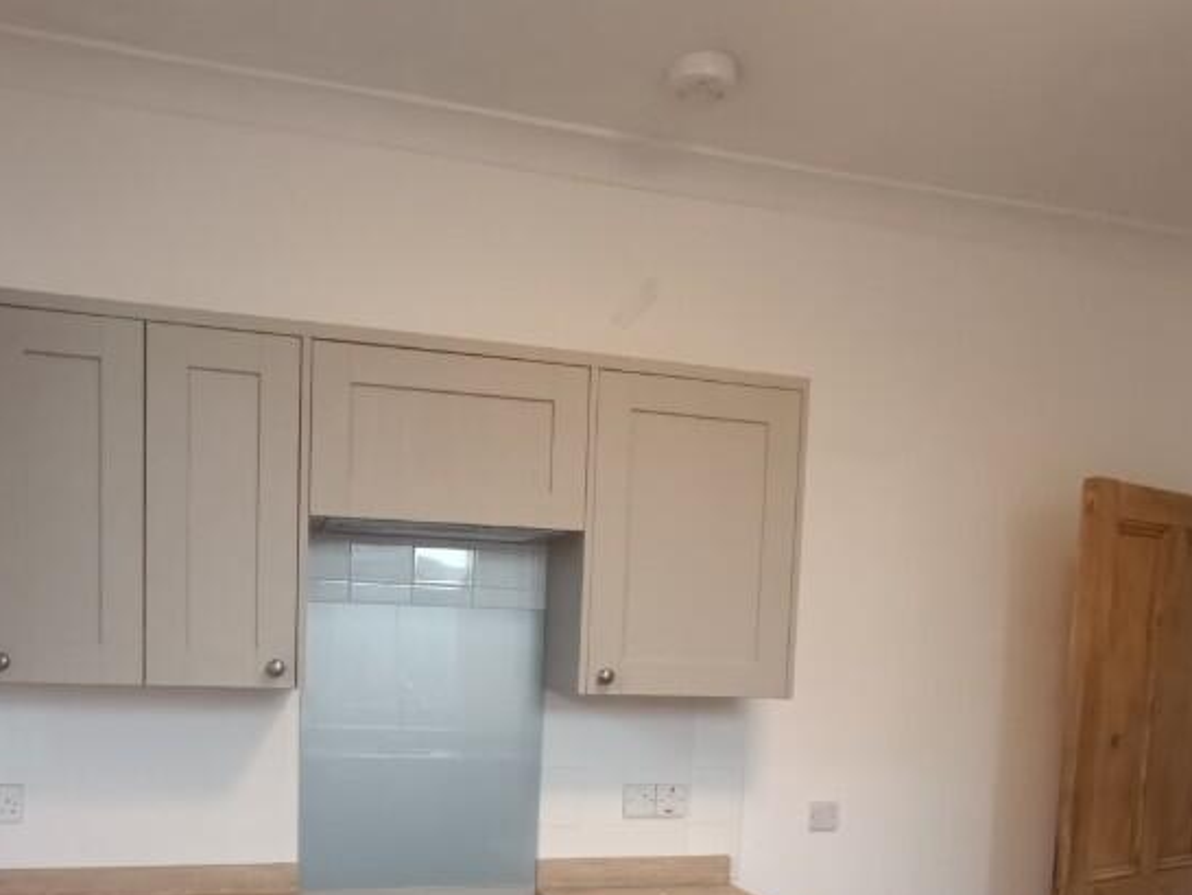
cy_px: 749
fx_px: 1034
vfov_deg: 44.0
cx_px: 535
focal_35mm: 30
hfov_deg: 59.8
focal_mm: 1.66
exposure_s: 1/50
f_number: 2.2
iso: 943
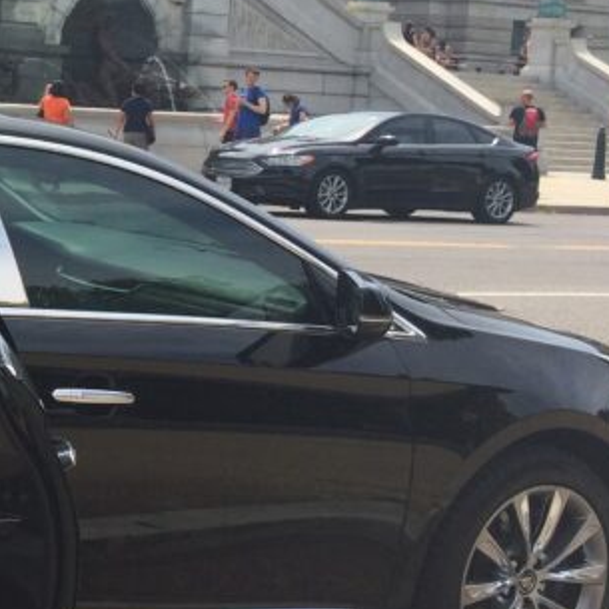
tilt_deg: -7.4
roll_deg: -2.8
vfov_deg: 20.1
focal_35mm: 86
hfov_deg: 18.3
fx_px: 1712
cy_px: 192
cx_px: -260
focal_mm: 4.15
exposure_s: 1/1520
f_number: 2.2
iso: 32
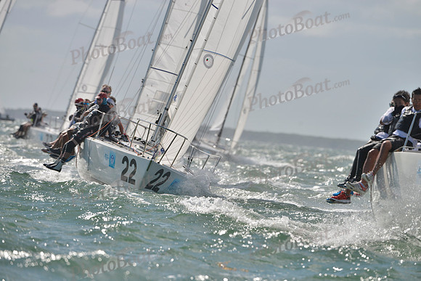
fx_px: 4211
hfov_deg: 5.7
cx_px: 210
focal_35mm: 360
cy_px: 140
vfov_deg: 3.8
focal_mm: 360
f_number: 7.1
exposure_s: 1/2000
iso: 280
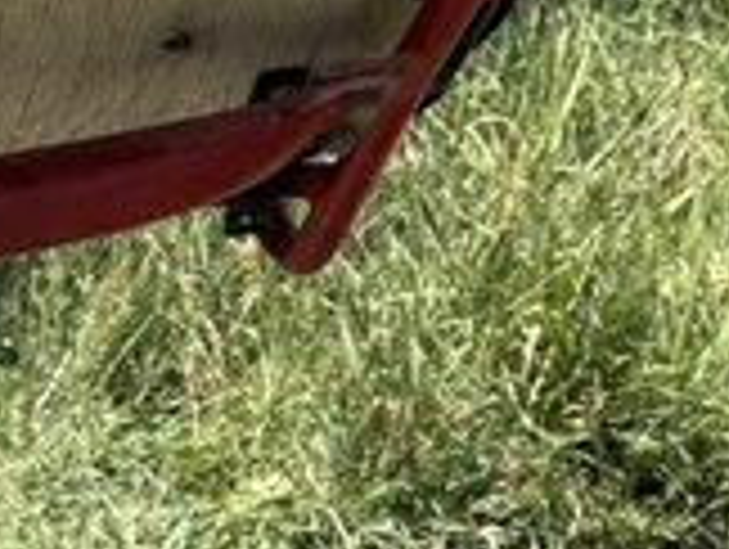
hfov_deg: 11.0
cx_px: -680
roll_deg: +1.2
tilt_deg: -2.9
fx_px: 3459
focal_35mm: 164
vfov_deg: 8.9
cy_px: -230
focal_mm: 5.96
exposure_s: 1/1706
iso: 50
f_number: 1.6
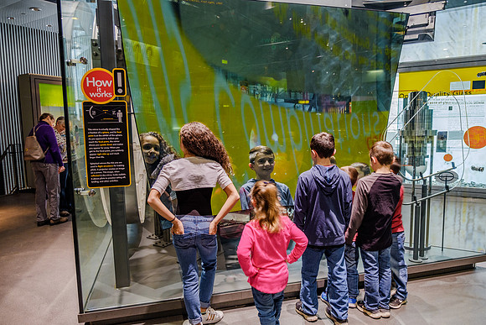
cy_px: 162
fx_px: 324
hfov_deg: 73.7
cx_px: 243
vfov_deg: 53.2
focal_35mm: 24
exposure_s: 1/5
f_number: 2.8
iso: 400
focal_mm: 16
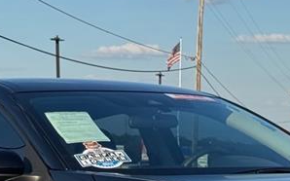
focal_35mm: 175
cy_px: 223
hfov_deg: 12.0
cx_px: 160
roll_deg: +0.5
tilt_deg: -2.1
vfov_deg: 7.4
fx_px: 1383
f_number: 1.78
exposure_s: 1/3257
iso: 64
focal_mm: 6.76
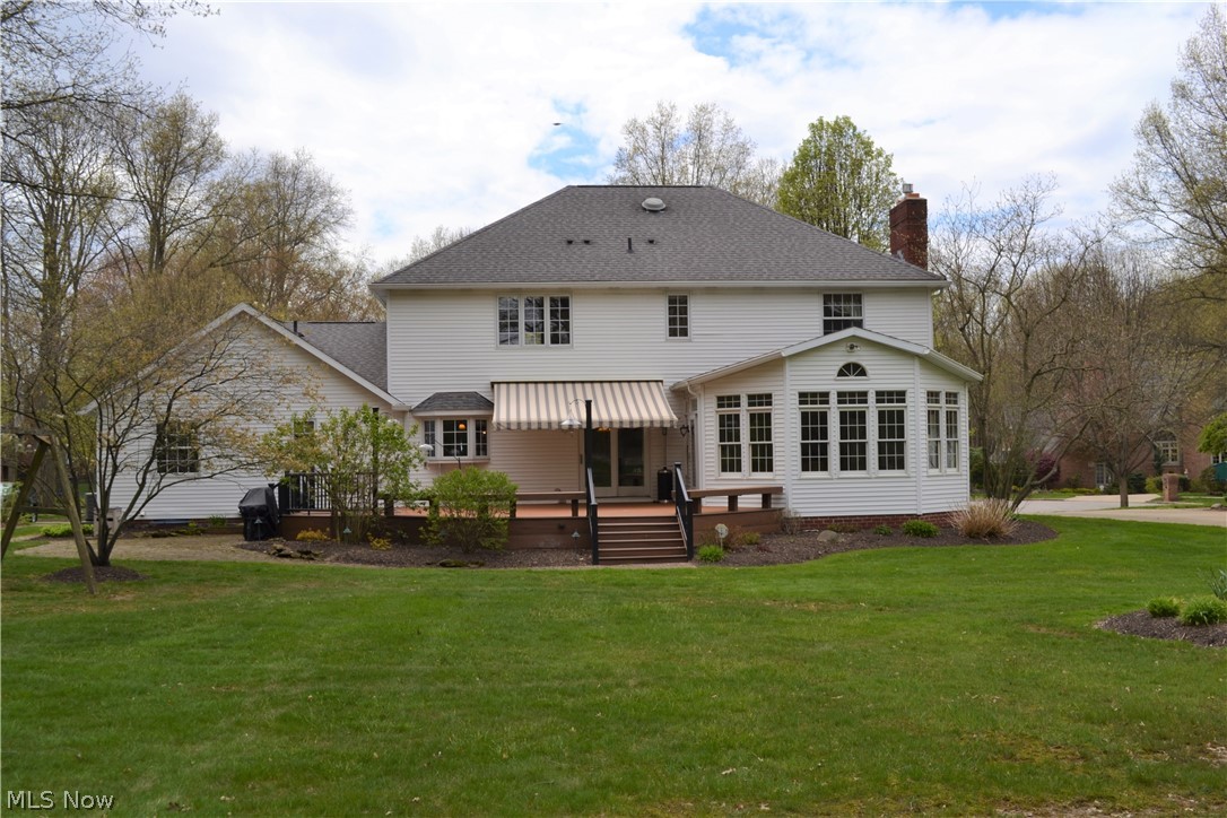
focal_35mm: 39
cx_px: 614
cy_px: 409
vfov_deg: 34.2
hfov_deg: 49.6
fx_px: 1329
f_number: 8
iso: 100
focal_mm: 26
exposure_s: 1/200
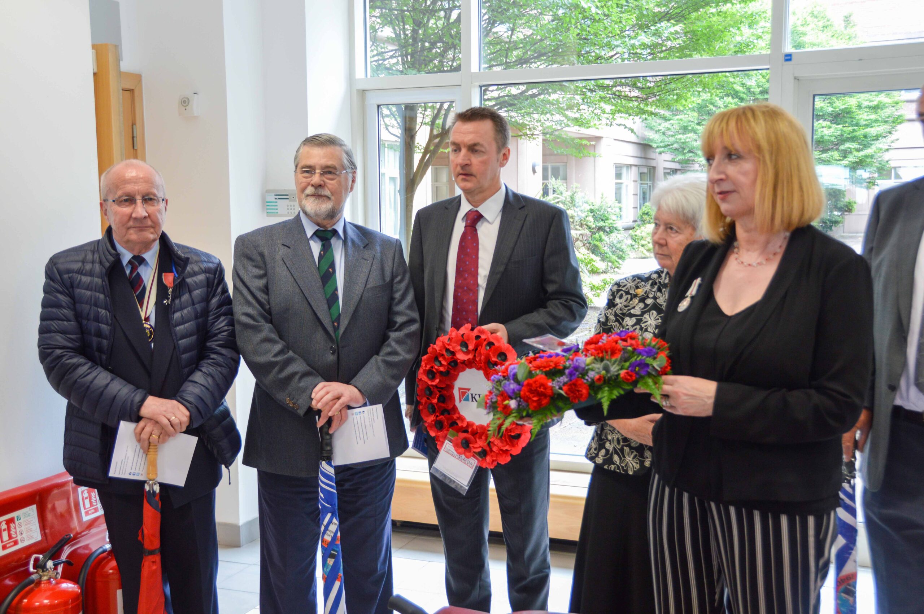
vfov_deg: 31.8
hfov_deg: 46.4
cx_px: 462
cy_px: 307
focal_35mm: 42
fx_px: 1077
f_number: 4
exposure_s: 1/40
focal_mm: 28
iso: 400
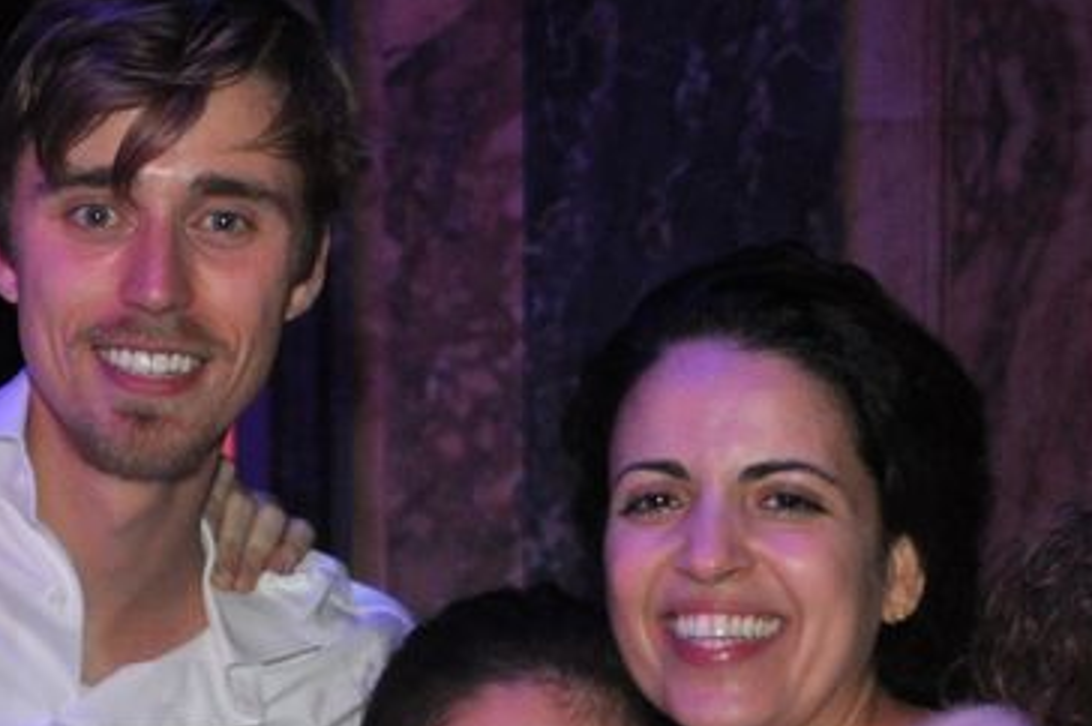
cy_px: 1026
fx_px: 3515
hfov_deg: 17.1
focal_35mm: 116
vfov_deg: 11.4
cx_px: -78
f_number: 4
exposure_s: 1/60
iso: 800
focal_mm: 22
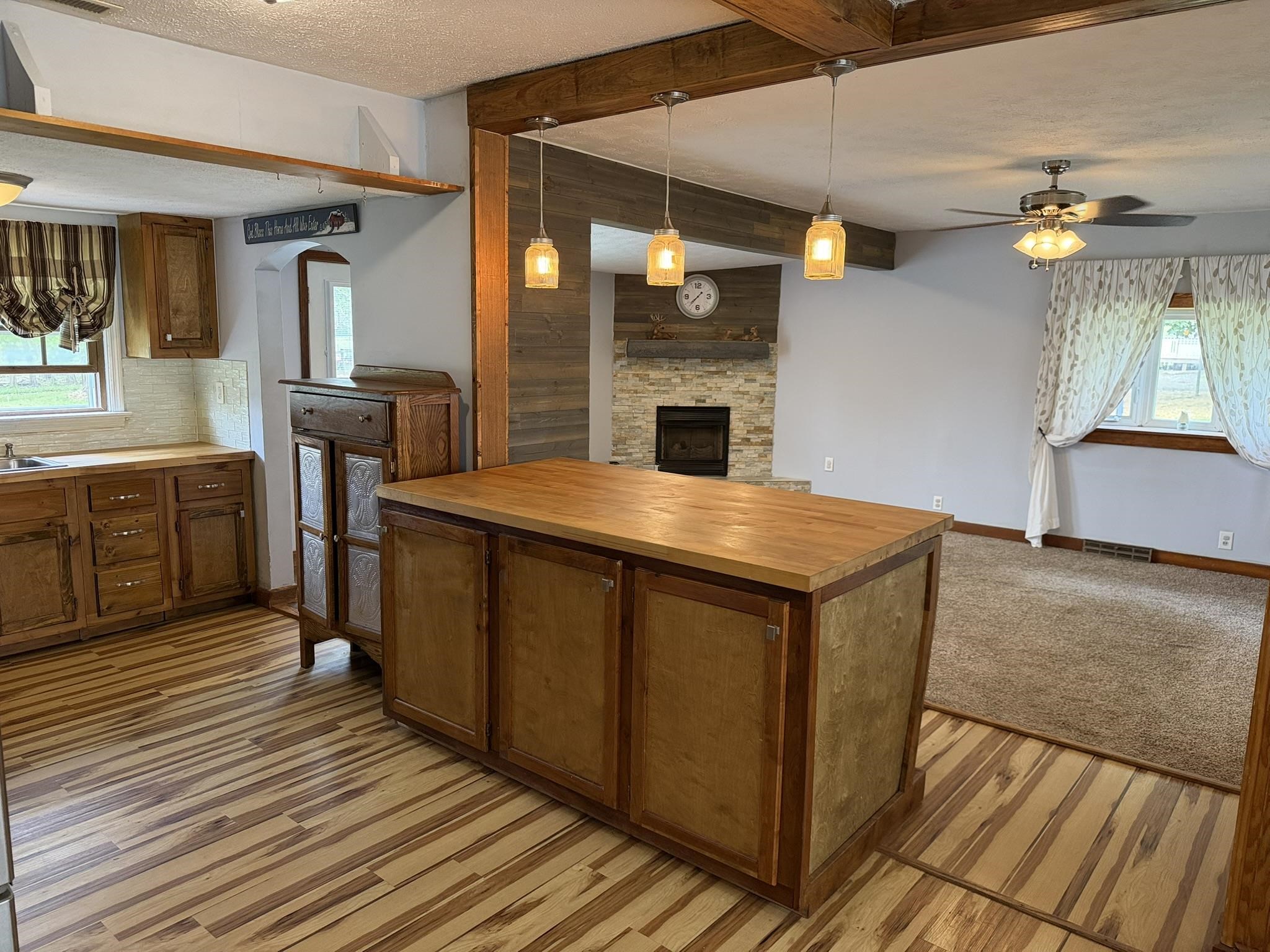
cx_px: 635
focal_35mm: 24
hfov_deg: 71.6
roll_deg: -0.1
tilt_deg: -8.7
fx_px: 881
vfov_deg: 56.8
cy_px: 476
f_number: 1.78
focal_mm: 6.76
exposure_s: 1/120
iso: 400
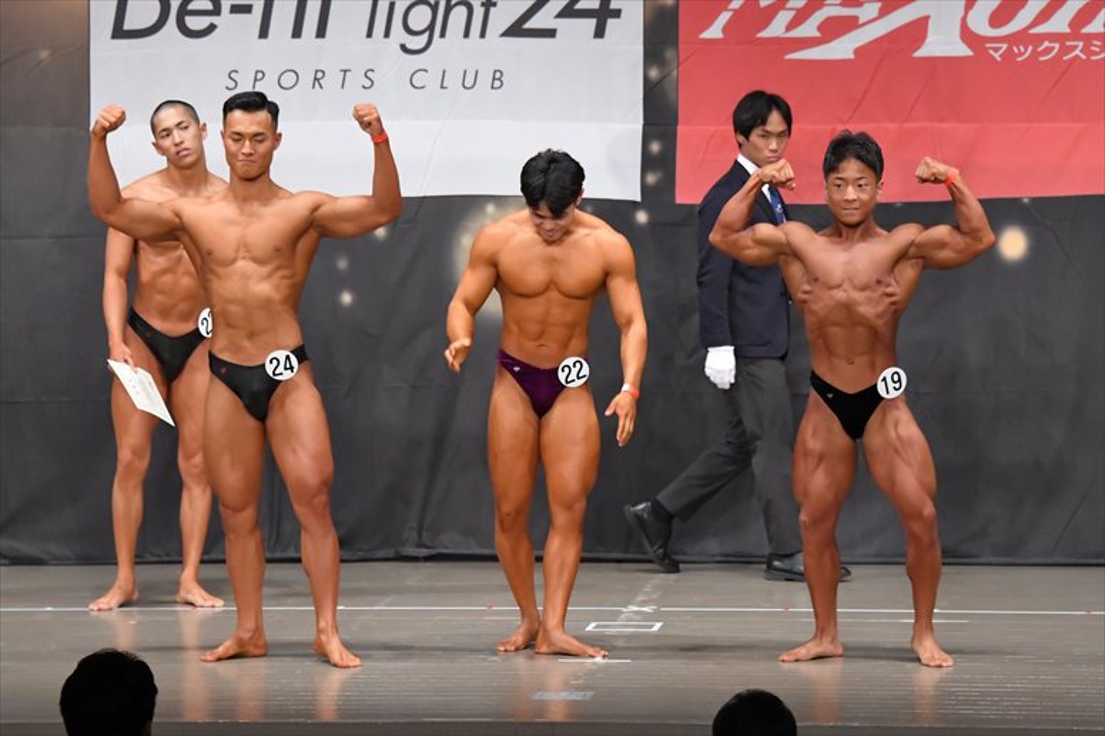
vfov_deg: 7.9
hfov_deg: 11.8
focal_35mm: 174
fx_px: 5338
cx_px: 552
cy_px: 368
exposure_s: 1/400
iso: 6400
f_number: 5.6
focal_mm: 116
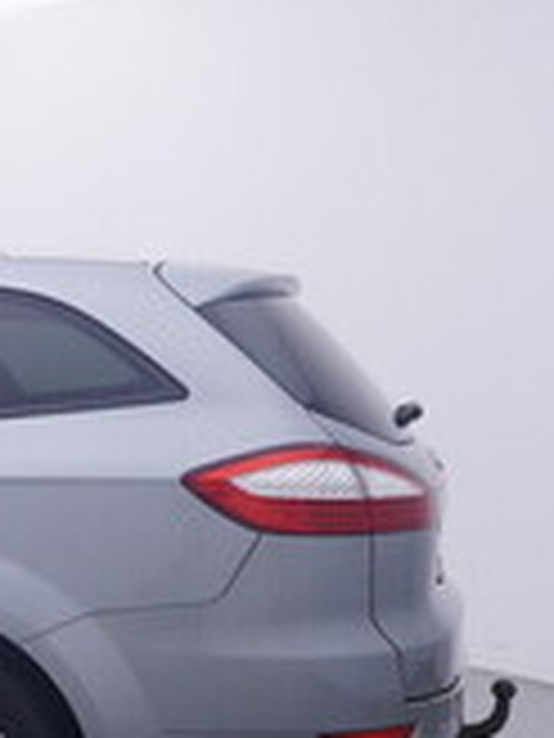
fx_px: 1549
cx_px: -394
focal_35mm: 73
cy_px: 457
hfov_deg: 17.2
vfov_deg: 26.7
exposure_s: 1/80
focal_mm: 15
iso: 200
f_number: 5
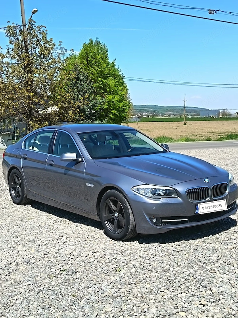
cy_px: 159
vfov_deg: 39.7
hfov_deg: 30.3
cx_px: 119
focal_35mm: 48
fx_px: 440
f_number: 1.75
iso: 100
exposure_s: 1/588
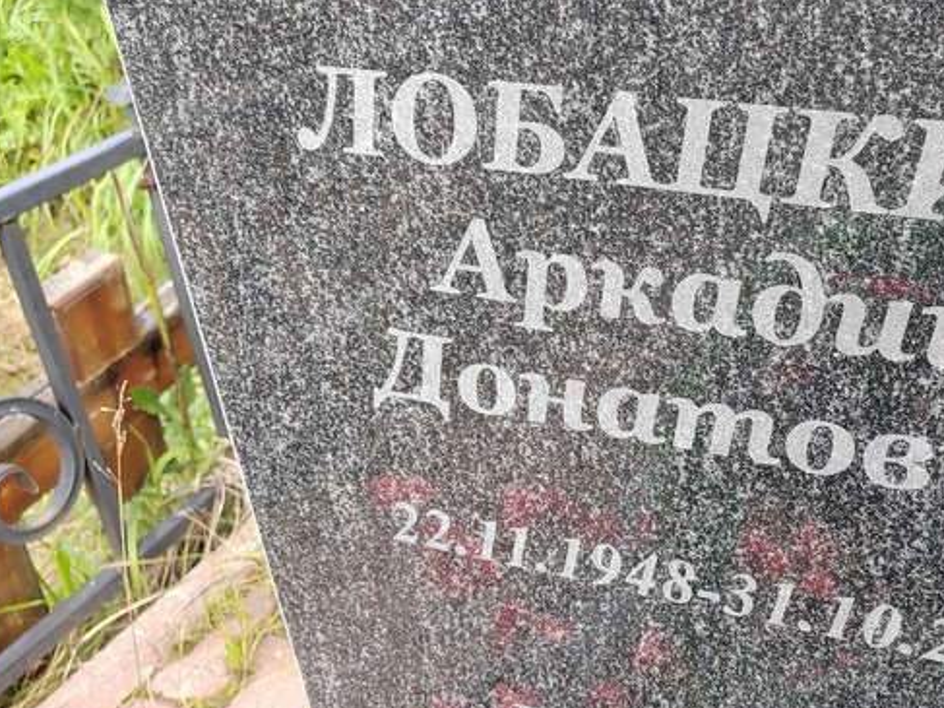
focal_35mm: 46
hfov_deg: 39.7
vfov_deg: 31.5
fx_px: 1254
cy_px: 388
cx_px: 752
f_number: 1.9
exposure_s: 1/210
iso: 100
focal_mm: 5.52
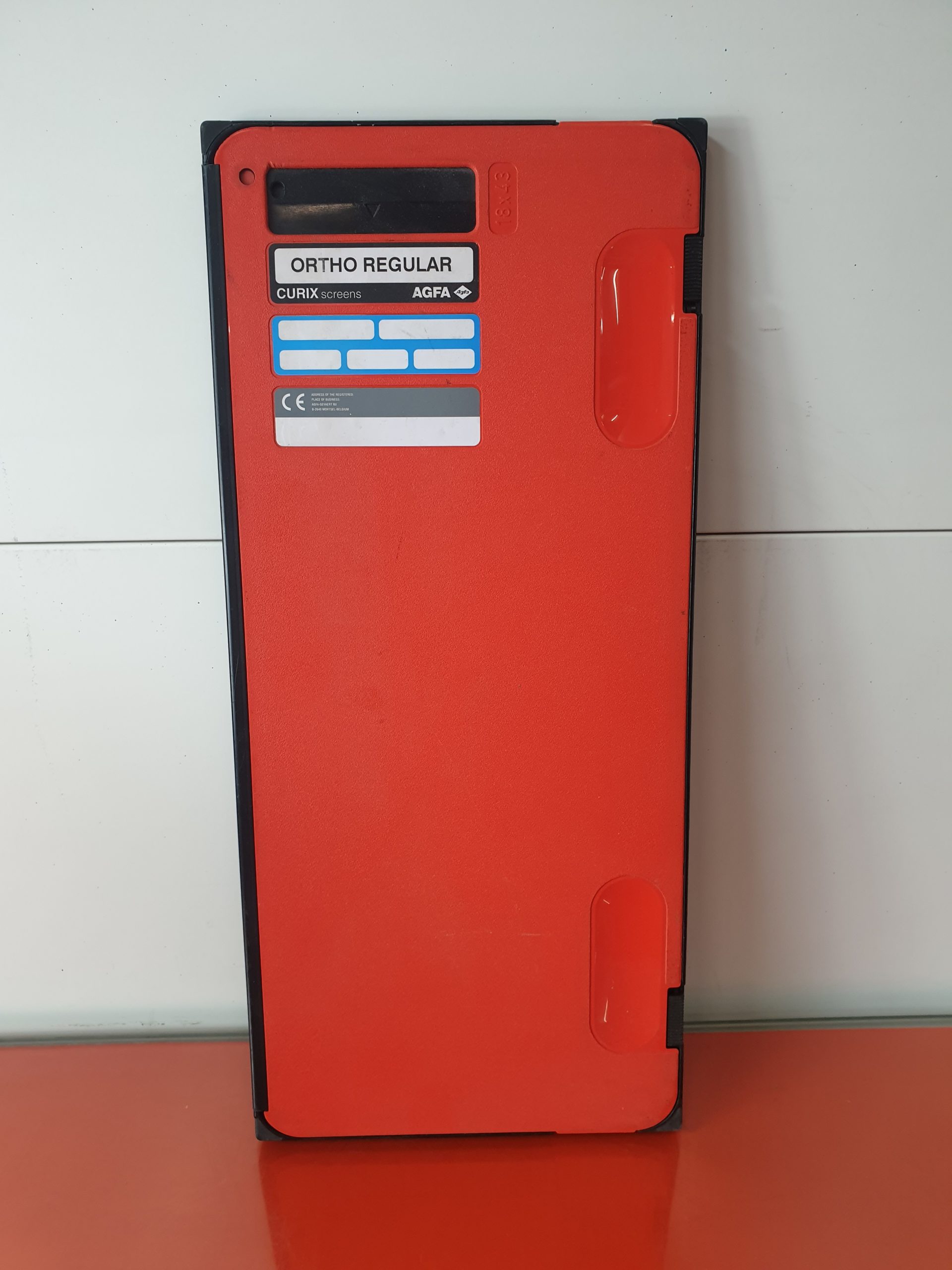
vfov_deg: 67.3
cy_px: 635
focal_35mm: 26
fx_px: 953
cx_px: 476
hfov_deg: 53.1
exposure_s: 1/50
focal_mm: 4.3
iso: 125
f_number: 2.4
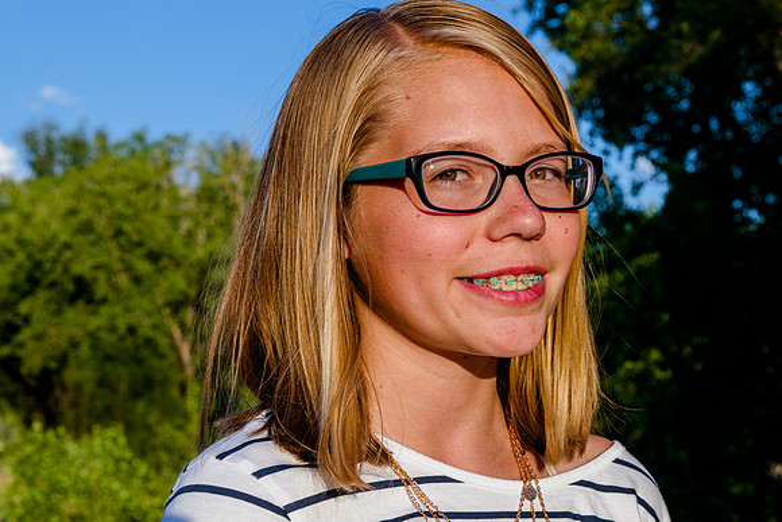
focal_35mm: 76
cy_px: 229
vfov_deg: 18.1
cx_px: 454
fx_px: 1640
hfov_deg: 26.8
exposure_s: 1/160
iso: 200
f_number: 11
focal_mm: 65
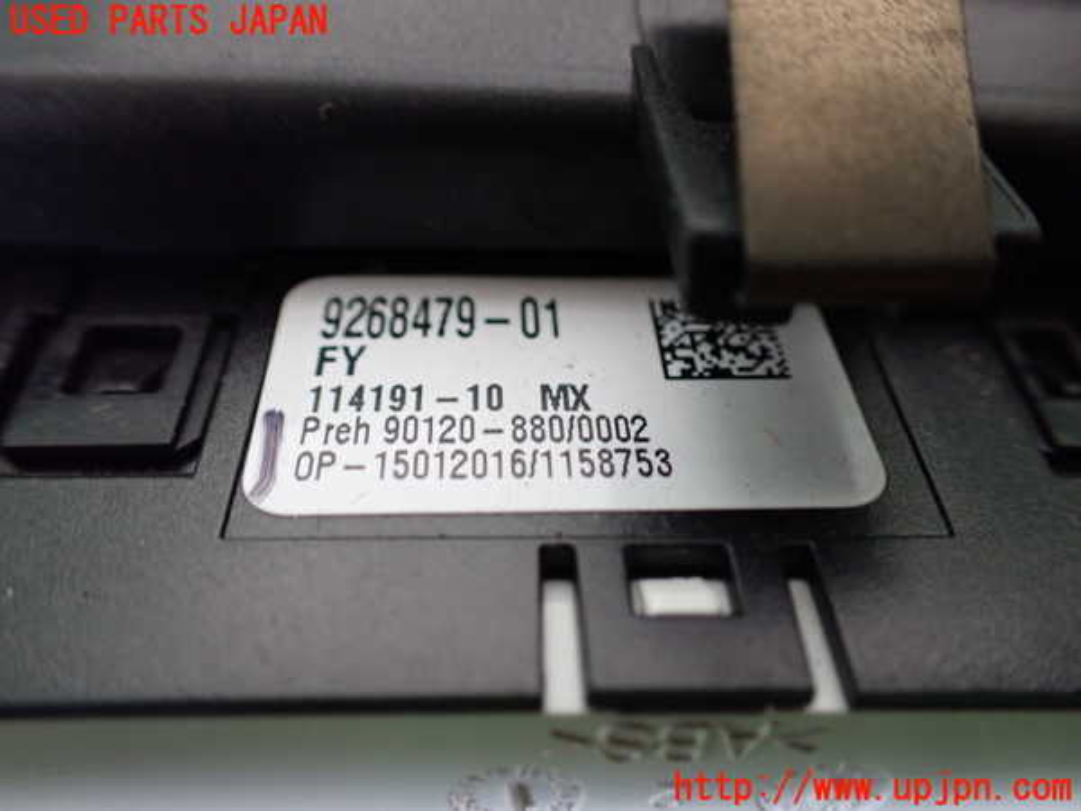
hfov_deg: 60.0
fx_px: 937
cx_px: 540
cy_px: 406
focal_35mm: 30
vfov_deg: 46.8
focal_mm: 5.4
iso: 640
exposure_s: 1/125
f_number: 2.3
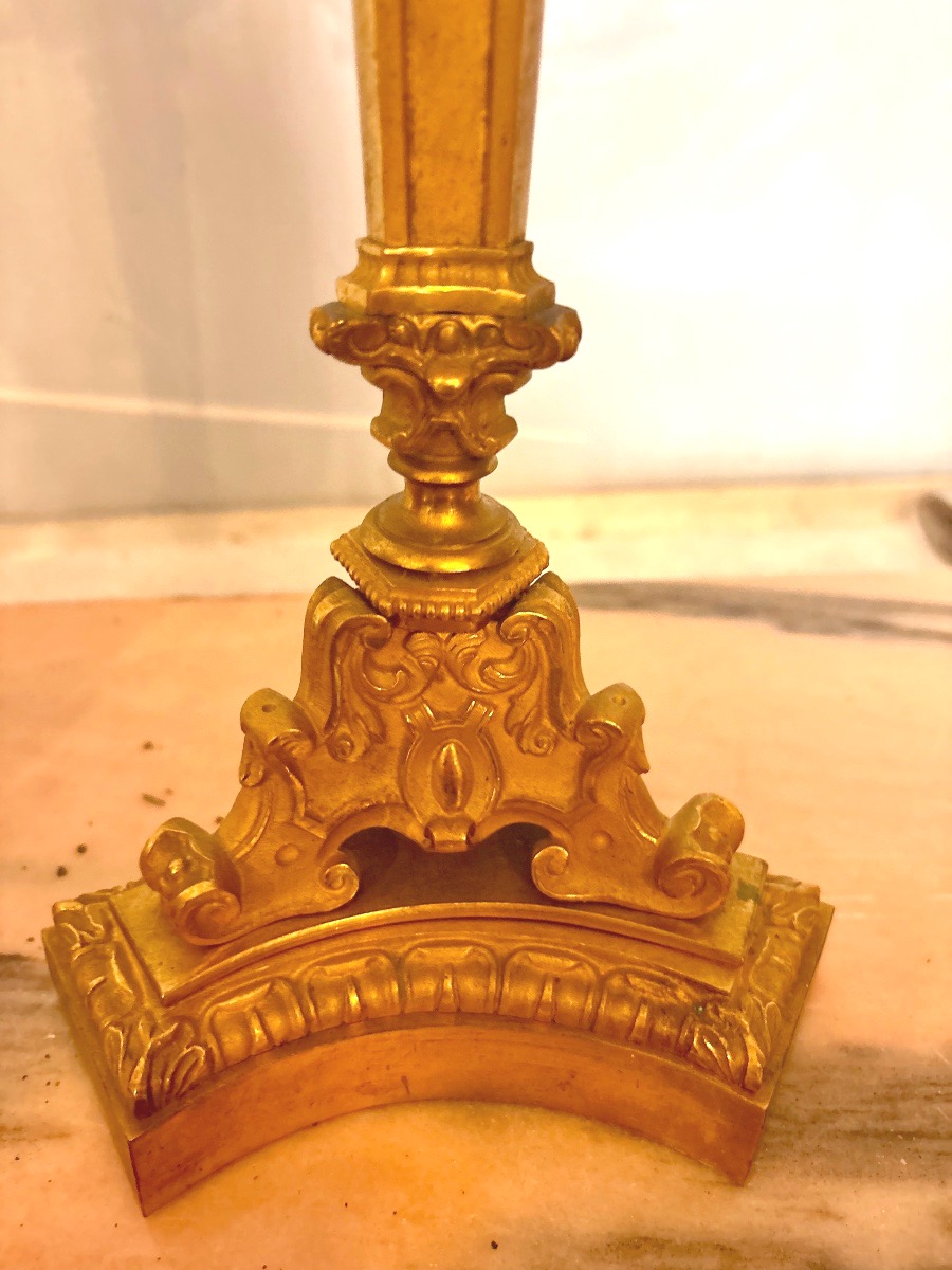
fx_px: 953
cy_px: 635
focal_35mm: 26
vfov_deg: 67.3
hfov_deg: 53.1
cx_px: 476
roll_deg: +0.4
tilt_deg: -33.5
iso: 500
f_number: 1.6
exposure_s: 1/50
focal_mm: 5.96
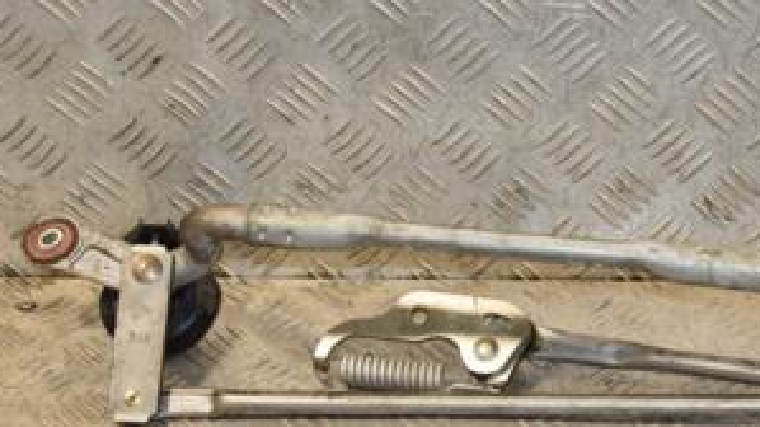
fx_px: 2035
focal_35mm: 101
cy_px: 122
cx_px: 643
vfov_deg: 12.0
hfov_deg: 20.8
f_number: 5.6
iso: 800
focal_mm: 32
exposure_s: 1/200
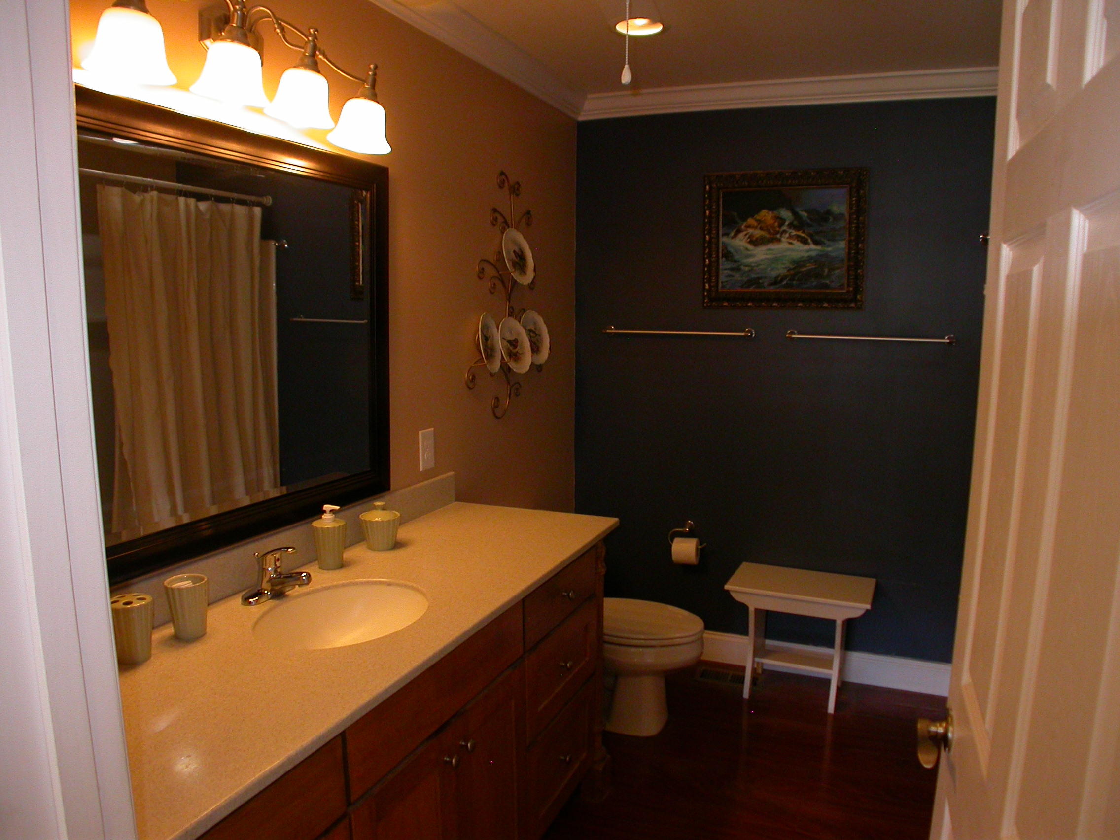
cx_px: 560
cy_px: 420
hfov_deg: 49.0
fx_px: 1229
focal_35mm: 38
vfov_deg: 37.7
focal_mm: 7.85
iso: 200
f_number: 2.6
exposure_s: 1/60
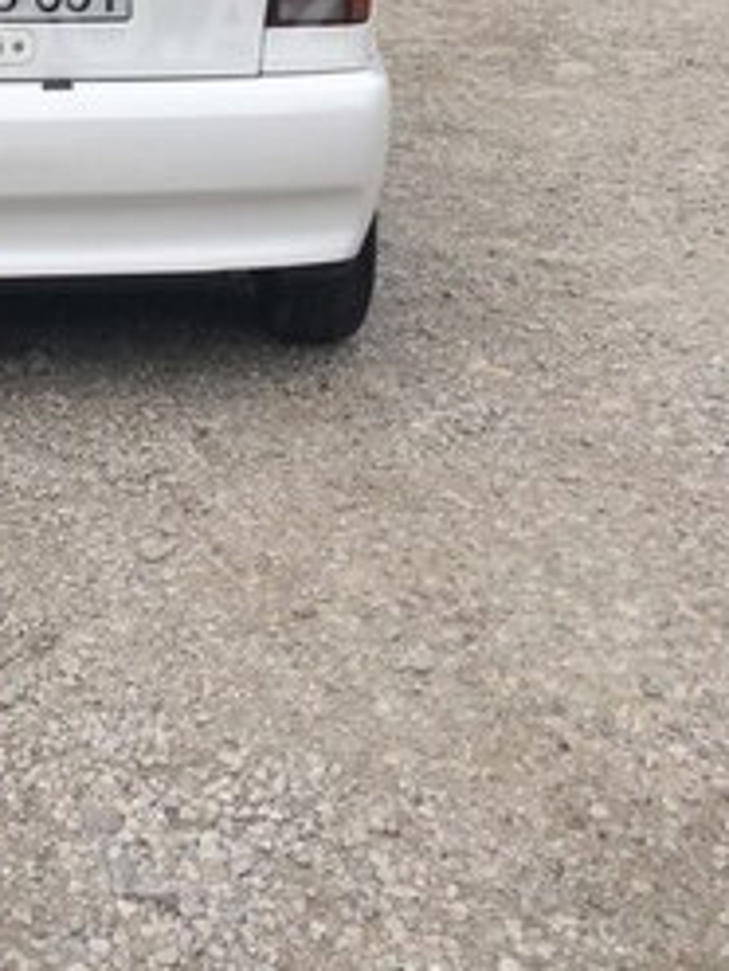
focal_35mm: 58
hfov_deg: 24.4
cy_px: 16
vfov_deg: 31.0
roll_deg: +0.5
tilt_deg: -11.1
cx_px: 47
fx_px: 1629
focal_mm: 4.15
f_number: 2.2
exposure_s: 1/892
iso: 32
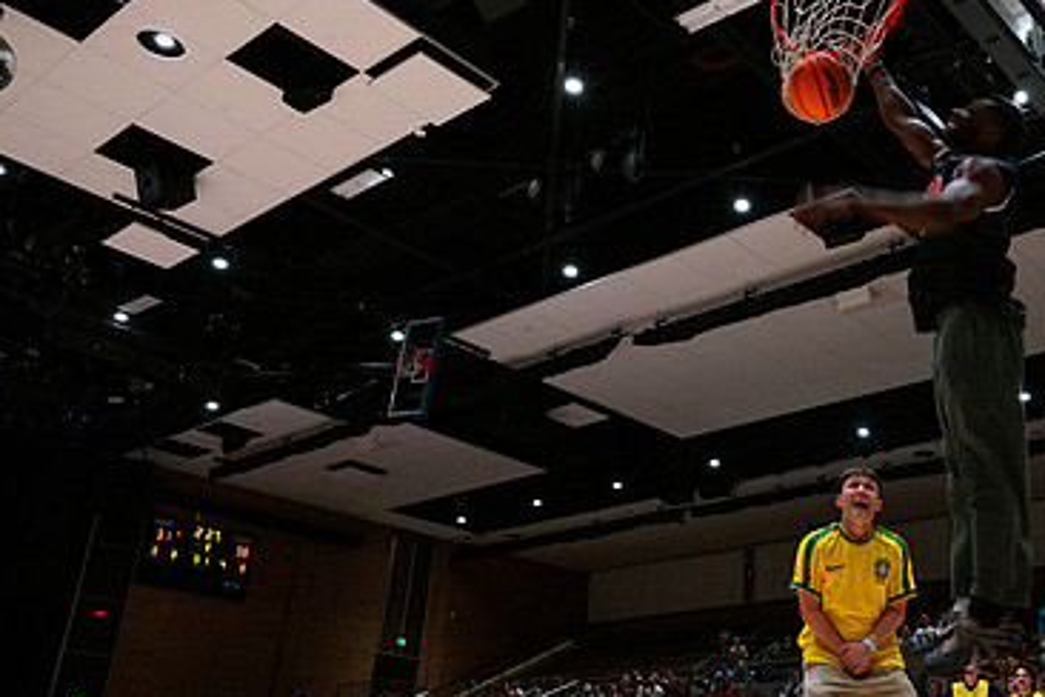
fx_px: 1103
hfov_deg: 49.1
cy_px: 364
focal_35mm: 38
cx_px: 754
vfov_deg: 35.0
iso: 80
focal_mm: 24
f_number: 4.5
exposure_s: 1/60
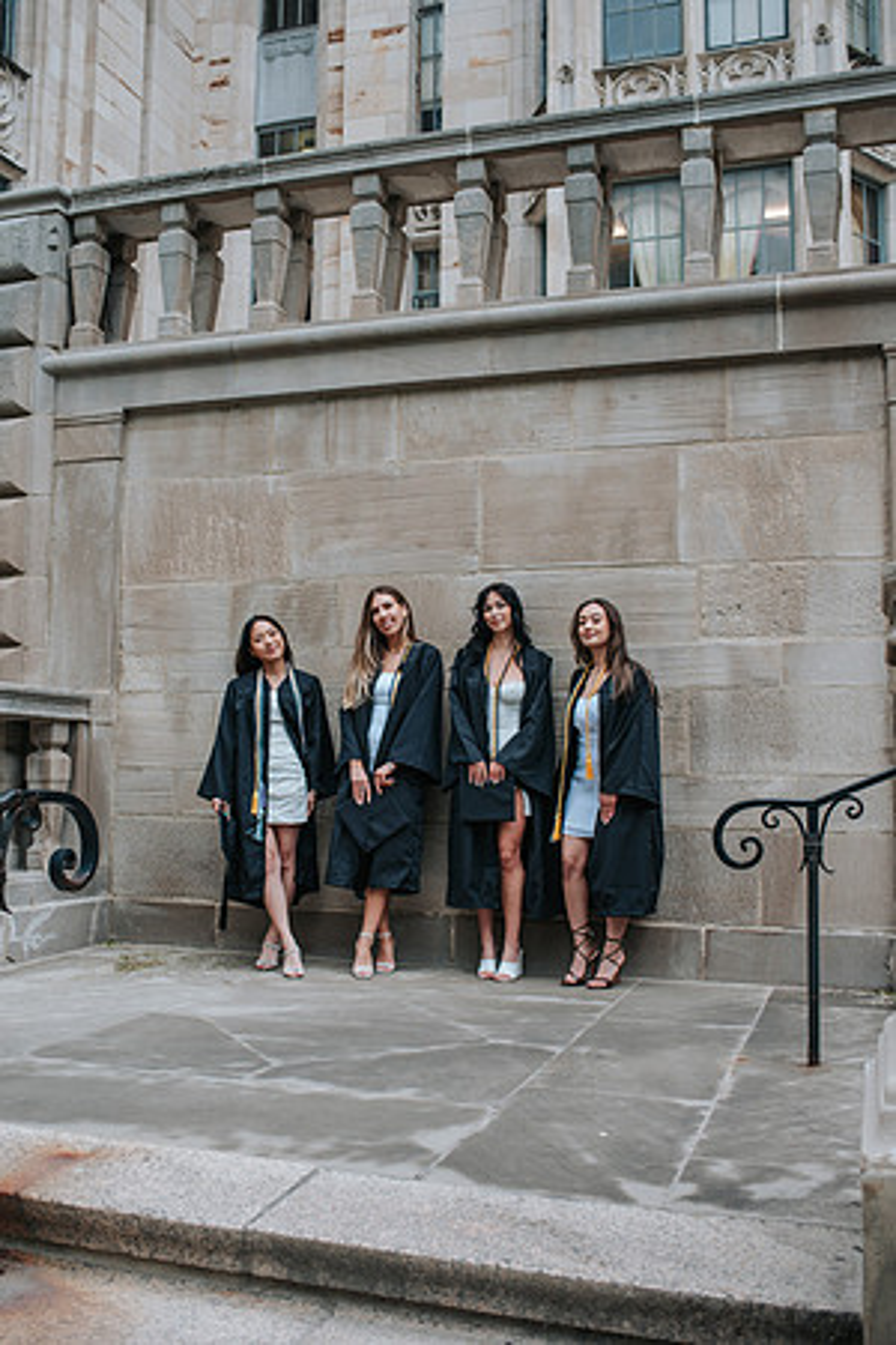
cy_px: 672
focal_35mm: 35
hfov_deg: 37.9
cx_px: 448
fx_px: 1307
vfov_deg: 54.4
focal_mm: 35
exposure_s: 1/320
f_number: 3.5
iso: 160
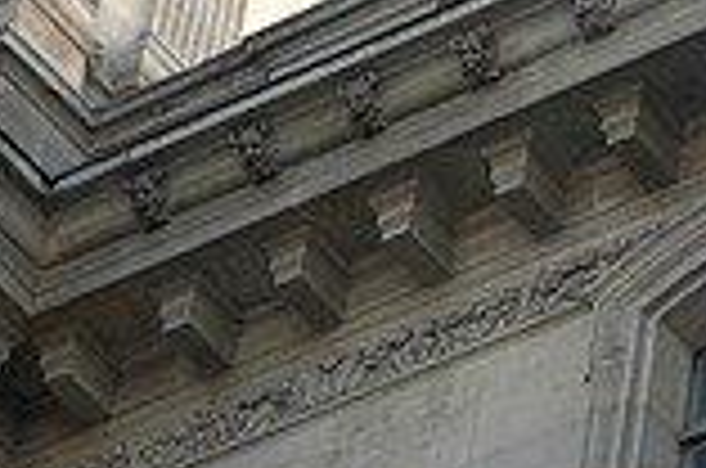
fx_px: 5637
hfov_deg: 7.0
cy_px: 533
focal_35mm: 288
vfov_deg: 4.7
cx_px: 1295
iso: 400
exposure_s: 1/160
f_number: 6.3
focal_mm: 52
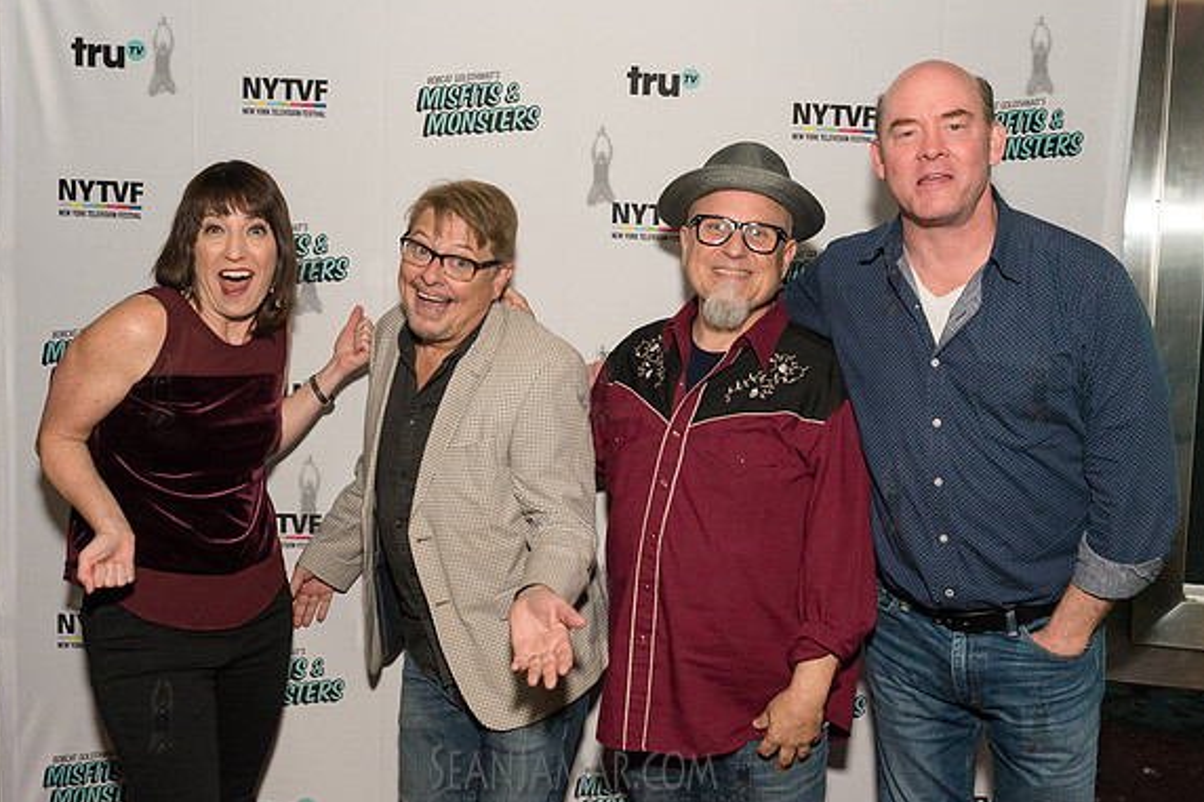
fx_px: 1237
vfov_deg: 35.9
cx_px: 618
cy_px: 427
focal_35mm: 37
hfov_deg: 51.9
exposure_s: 1/640
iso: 3200
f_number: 4
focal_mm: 26
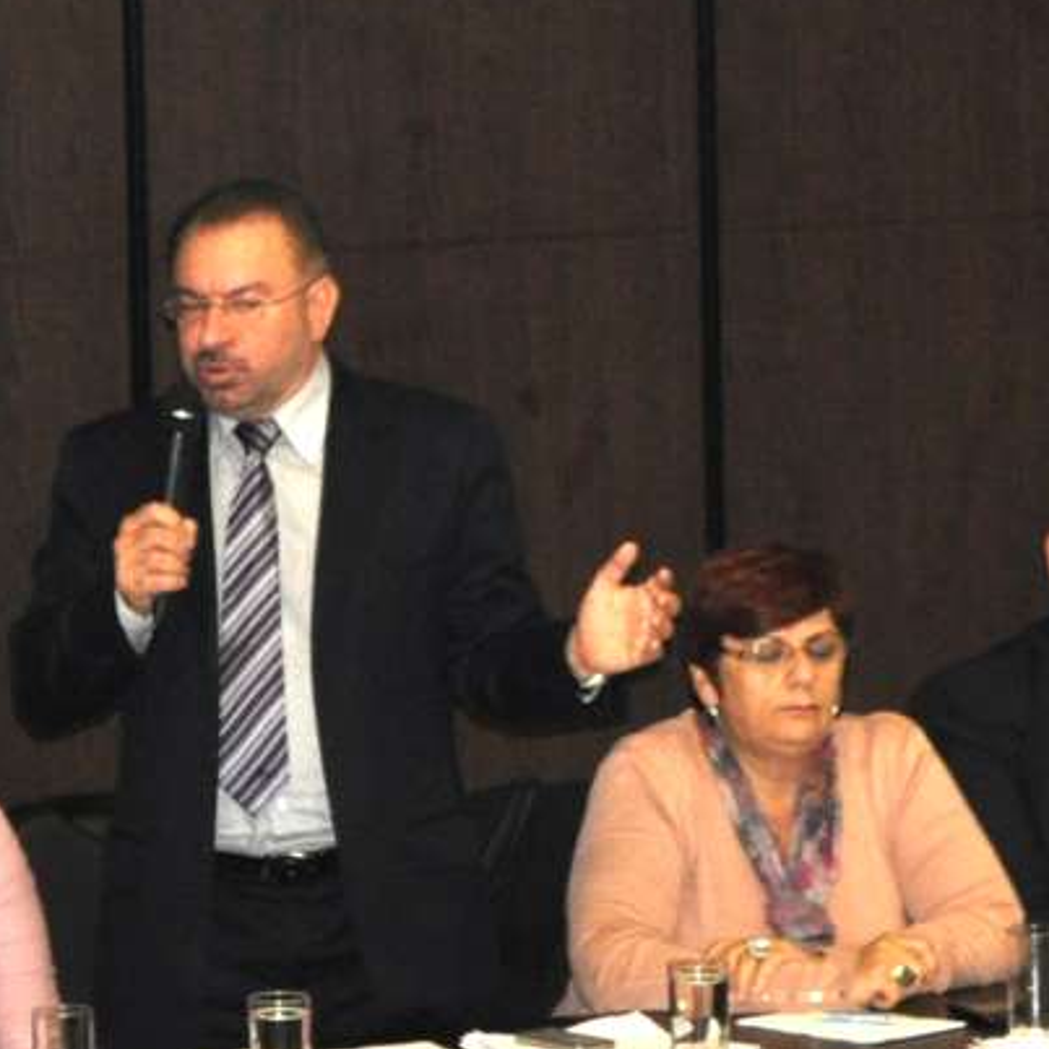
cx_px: 610
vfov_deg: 8.5
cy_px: 488
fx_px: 7037
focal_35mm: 205
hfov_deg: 8.5
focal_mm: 55
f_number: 5.6
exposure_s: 1/60
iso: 800
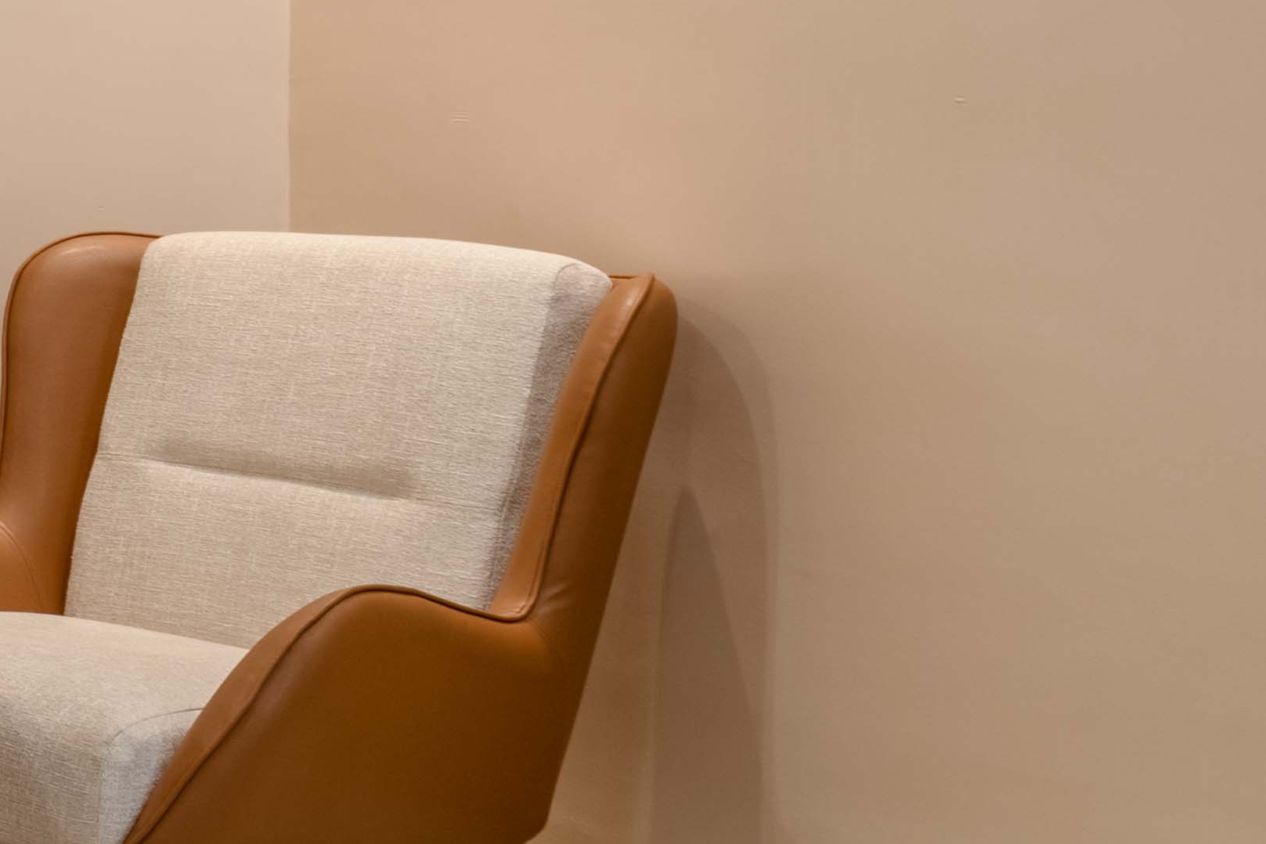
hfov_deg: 14.6
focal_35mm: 97
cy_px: 93
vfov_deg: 14.0
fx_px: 3411
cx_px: -1686
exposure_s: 1/15
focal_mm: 19
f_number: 10
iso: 125
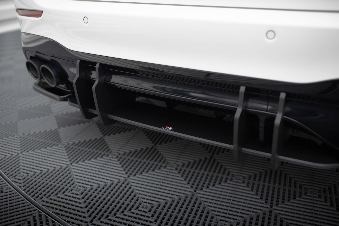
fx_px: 330
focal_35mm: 35
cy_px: 113
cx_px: 170
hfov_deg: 54.4
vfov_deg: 37.9
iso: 500
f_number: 2.5
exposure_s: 1/160
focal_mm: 35
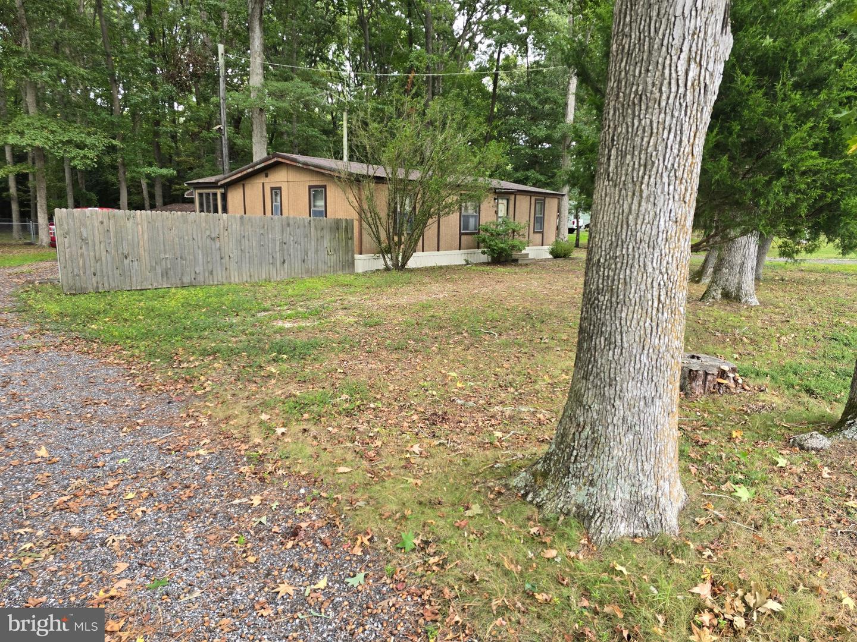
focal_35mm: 23
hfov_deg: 73.9
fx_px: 569
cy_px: 321
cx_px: 428
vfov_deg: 58.9
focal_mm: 6.3
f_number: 1.7
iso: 64
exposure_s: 1/180
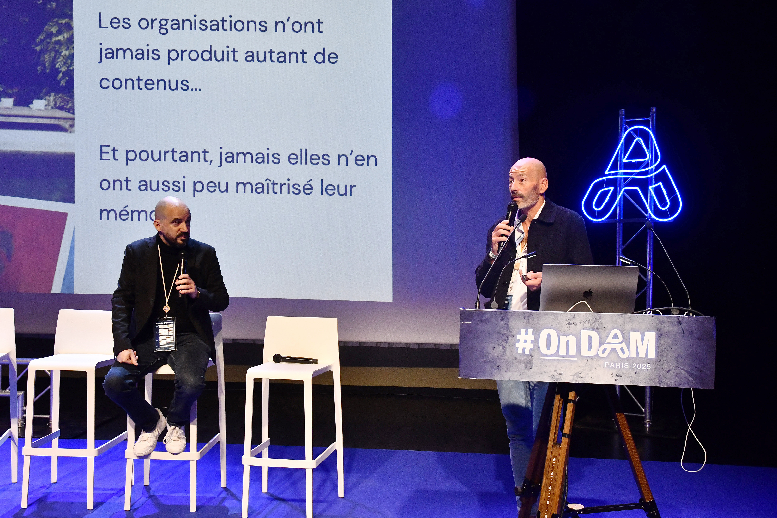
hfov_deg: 49.6
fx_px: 842
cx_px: 388
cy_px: 259
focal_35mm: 39
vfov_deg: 34.2
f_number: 8
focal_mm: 26
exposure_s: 1/125
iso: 2500
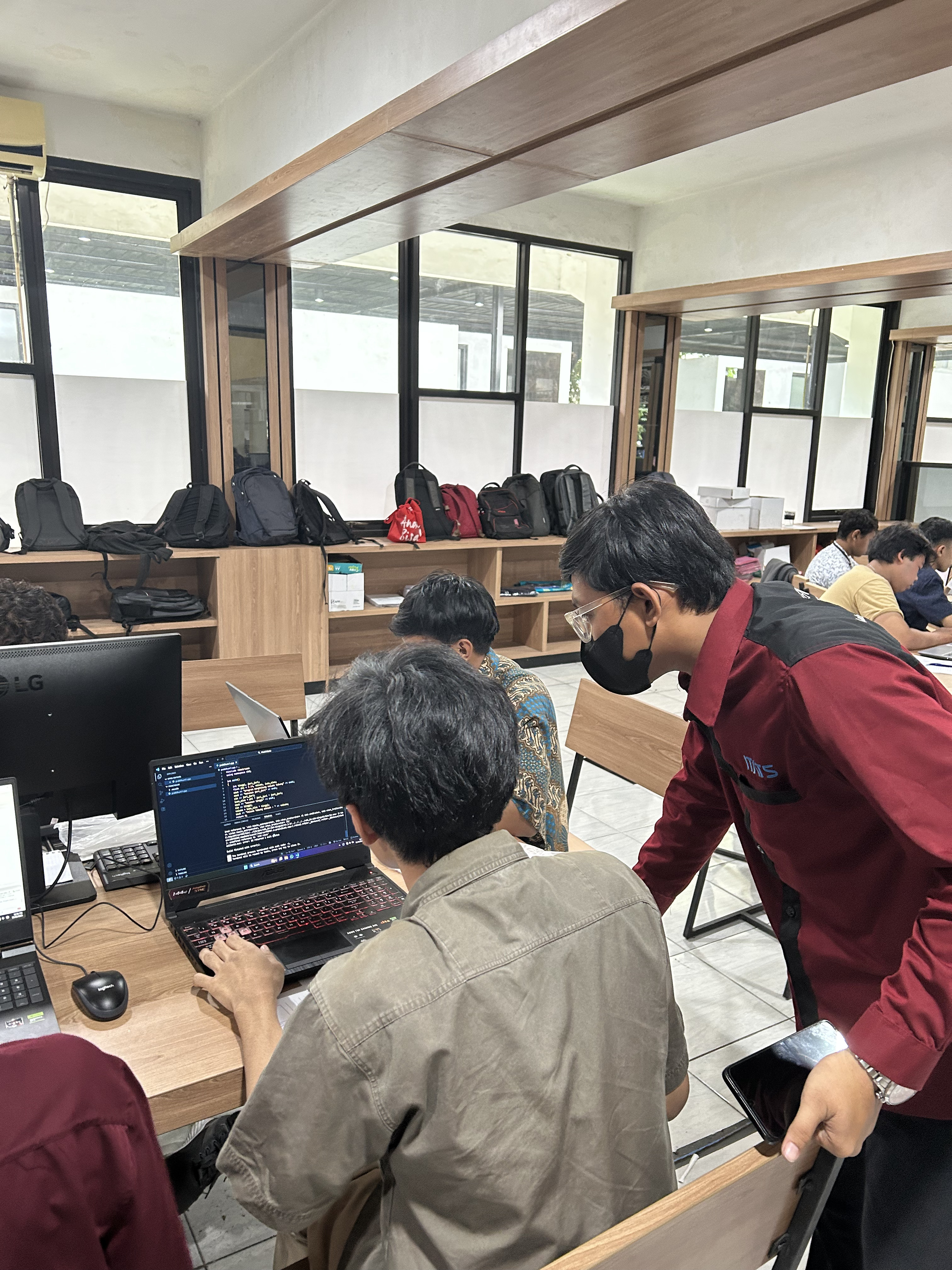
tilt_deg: -13.6
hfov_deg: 53.1
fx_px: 953
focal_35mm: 26
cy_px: 635
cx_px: 476
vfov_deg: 67.3
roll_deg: -3.2
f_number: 1.5
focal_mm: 5.7
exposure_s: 1/50
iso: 160
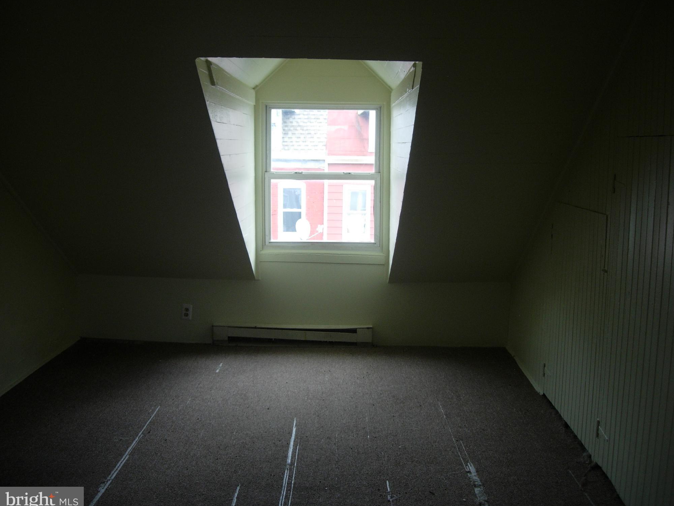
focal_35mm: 39
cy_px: 255
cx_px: 345
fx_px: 759
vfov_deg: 36.8
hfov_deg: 47.9
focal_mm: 7.8
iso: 64
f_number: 2.8
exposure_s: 1/98.7
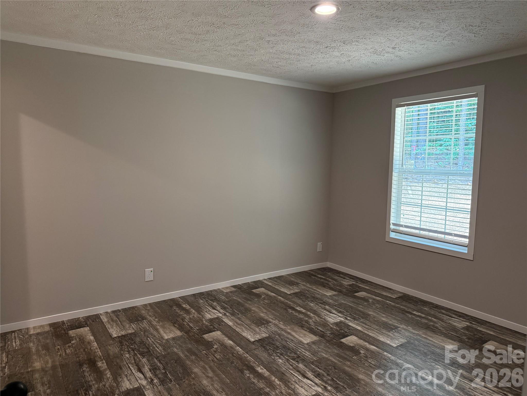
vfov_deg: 56.8
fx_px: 365
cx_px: 264
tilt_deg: -5.4
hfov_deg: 71.6
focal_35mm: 24
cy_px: 198
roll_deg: -1.2
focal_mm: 6.76
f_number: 1.78
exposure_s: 1/120
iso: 320
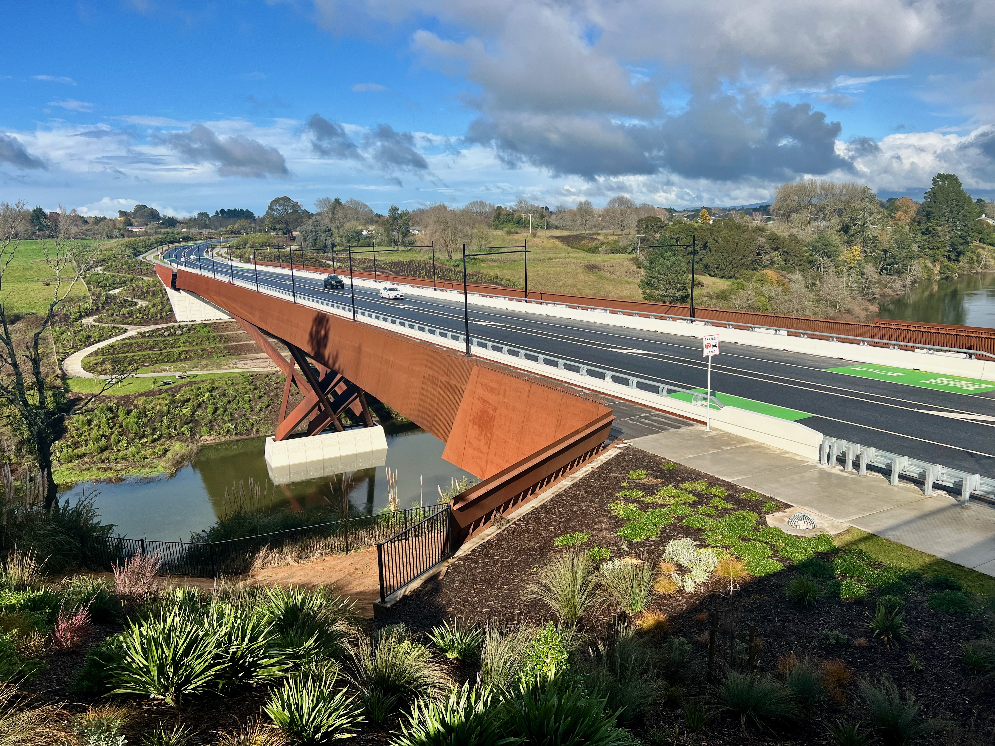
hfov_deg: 67.3
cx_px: 498
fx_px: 747
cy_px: 373
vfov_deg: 53.1
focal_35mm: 26
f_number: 1.5
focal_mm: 5.7
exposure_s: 1/4274
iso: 50
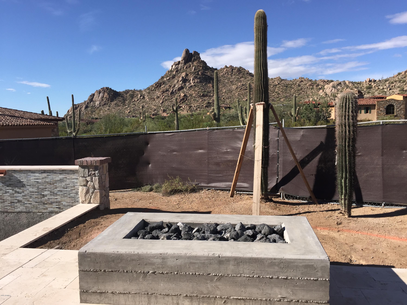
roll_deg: +1.4
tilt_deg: -5.3
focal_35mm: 29
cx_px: 204
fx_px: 341
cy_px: 152
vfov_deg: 48.2
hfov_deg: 61.7
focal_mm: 4.15
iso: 32
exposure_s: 1/1883
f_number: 2.2
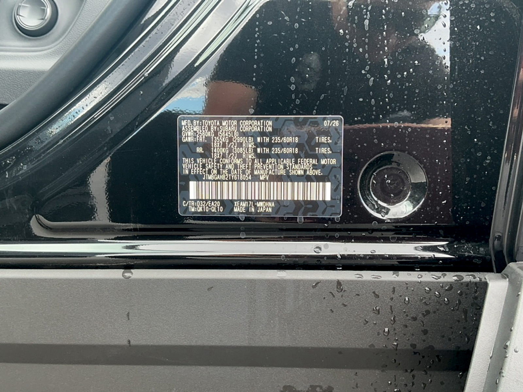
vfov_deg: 46.8
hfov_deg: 60.0
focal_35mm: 30
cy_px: 196
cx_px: 262
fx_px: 453
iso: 32
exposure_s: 1/60
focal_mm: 3
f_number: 1.8
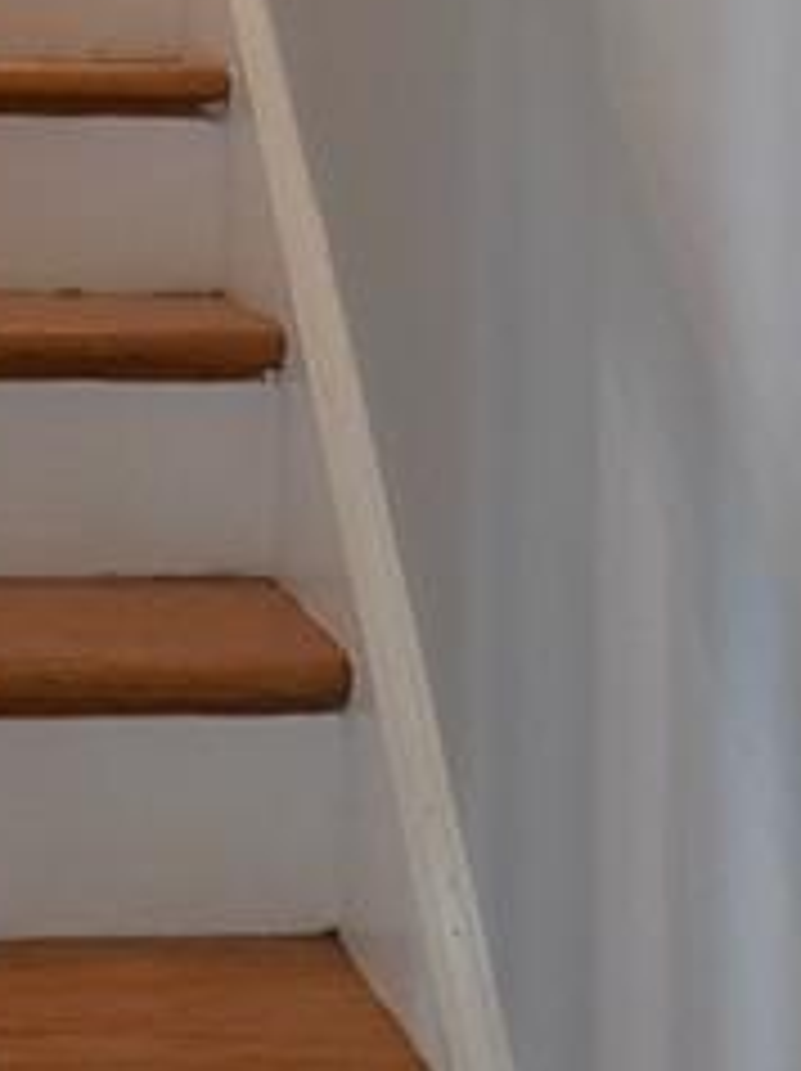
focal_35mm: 82
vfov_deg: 22.3
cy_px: -153
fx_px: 2534
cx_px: -52
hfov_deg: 17.4
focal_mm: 2.2
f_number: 1.9
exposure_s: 1/60
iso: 250
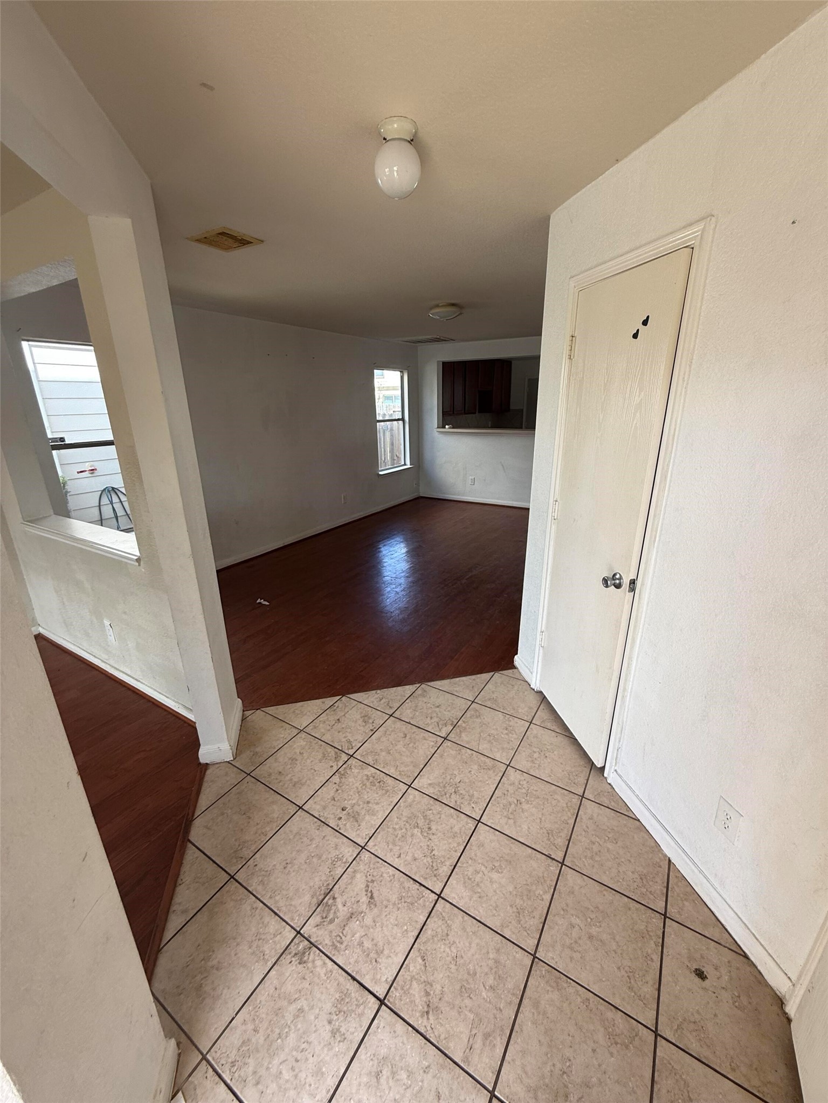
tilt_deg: -17.5
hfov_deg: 85.7
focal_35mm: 14
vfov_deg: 102.1
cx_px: 414
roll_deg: +1.0
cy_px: 552
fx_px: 446
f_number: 2.2
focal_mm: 2.22
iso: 50
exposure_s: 1/99
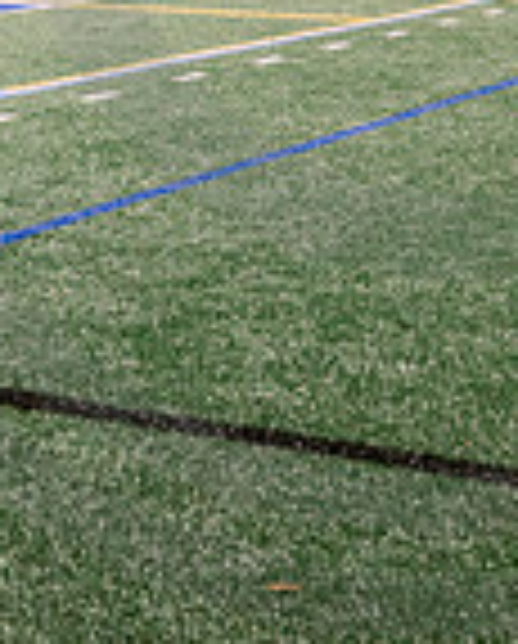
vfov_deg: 18.9
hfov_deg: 16.1
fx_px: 1815
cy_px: -160
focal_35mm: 95
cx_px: 455
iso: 2500
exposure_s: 1/80
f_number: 4.5
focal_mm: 25
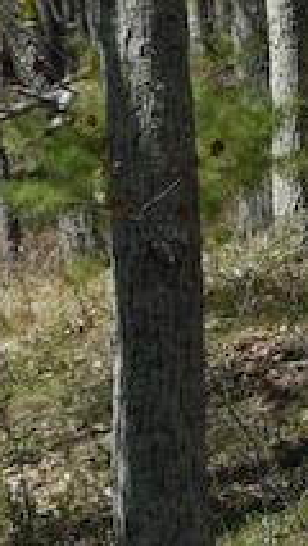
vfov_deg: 11.4
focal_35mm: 189
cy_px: 141
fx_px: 2741
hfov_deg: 4.1
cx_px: 2192
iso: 800
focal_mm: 20
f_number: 6.3
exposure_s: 1/4000
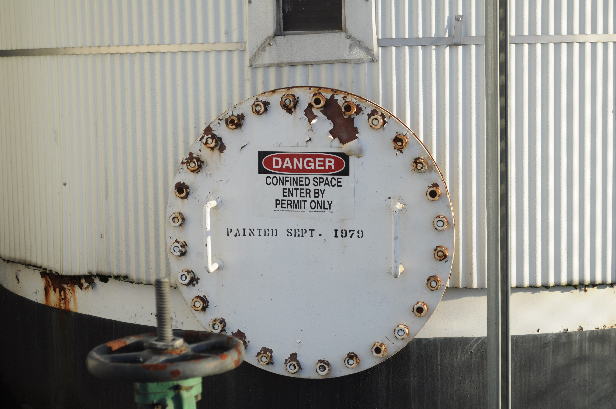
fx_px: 1282
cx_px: 308
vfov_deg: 18.1
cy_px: 204
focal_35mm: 75
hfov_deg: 27.0
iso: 200
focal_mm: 50
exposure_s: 1/200
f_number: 7.1
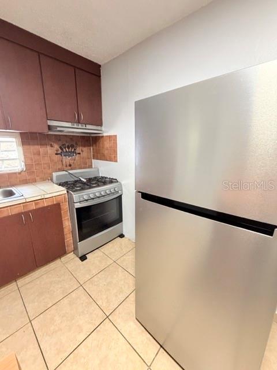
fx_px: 149
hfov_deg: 85.7
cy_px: 185
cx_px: 138
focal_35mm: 14
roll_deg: -0.5
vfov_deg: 102.1
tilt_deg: -15.4
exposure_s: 1/60
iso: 500
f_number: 2.2
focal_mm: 2.22
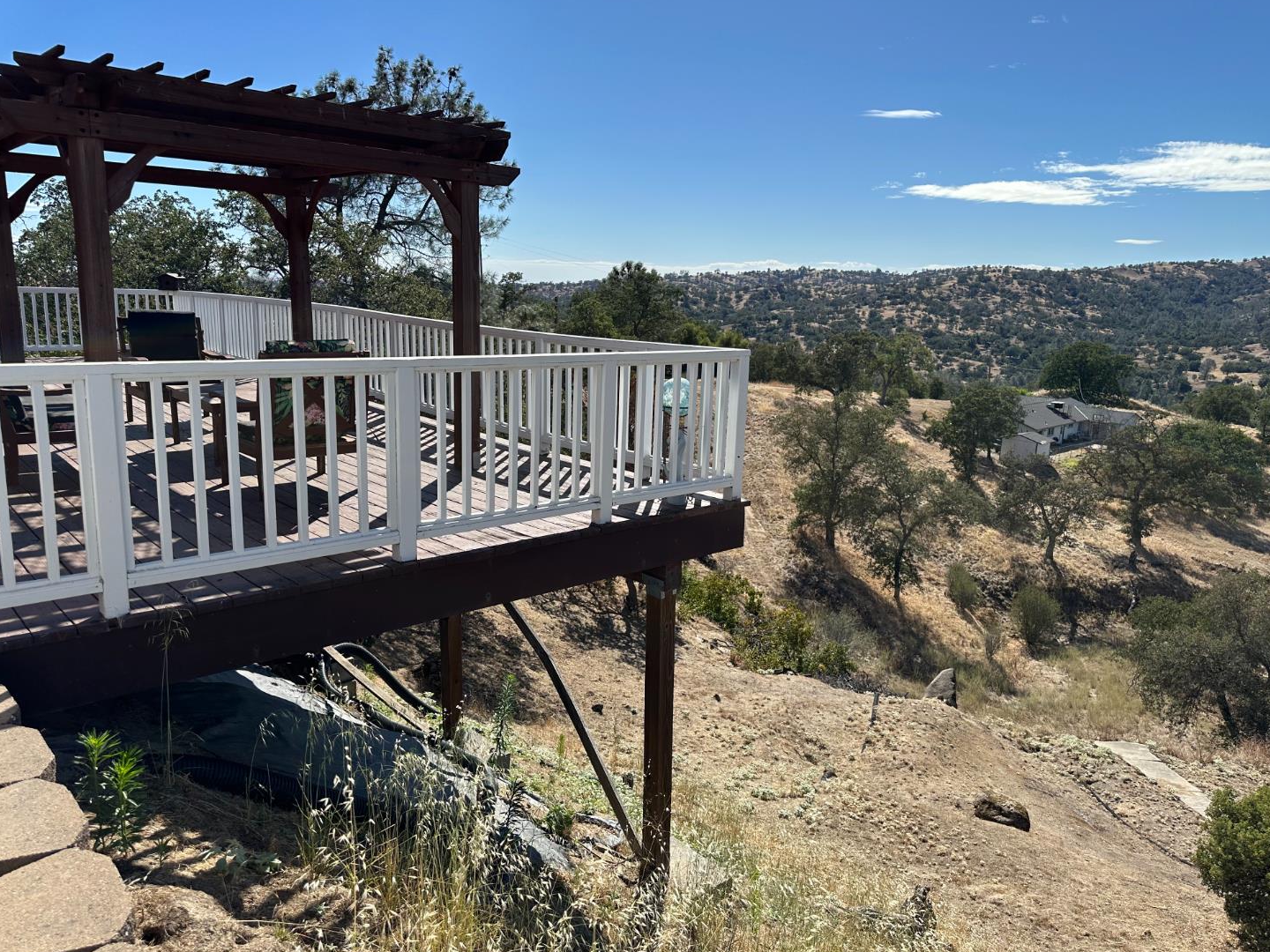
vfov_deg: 54.9
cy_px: 483
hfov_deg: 69.4
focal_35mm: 25
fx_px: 917
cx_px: 658
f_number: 1.78
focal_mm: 6.86
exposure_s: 1/5525
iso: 80
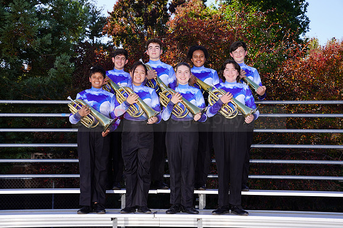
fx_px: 609
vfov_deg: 21.2
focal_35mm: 64
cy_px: 114
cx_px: 172
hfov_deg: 31.4
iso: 100
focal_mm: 64
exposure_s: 1/200
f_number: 6.3
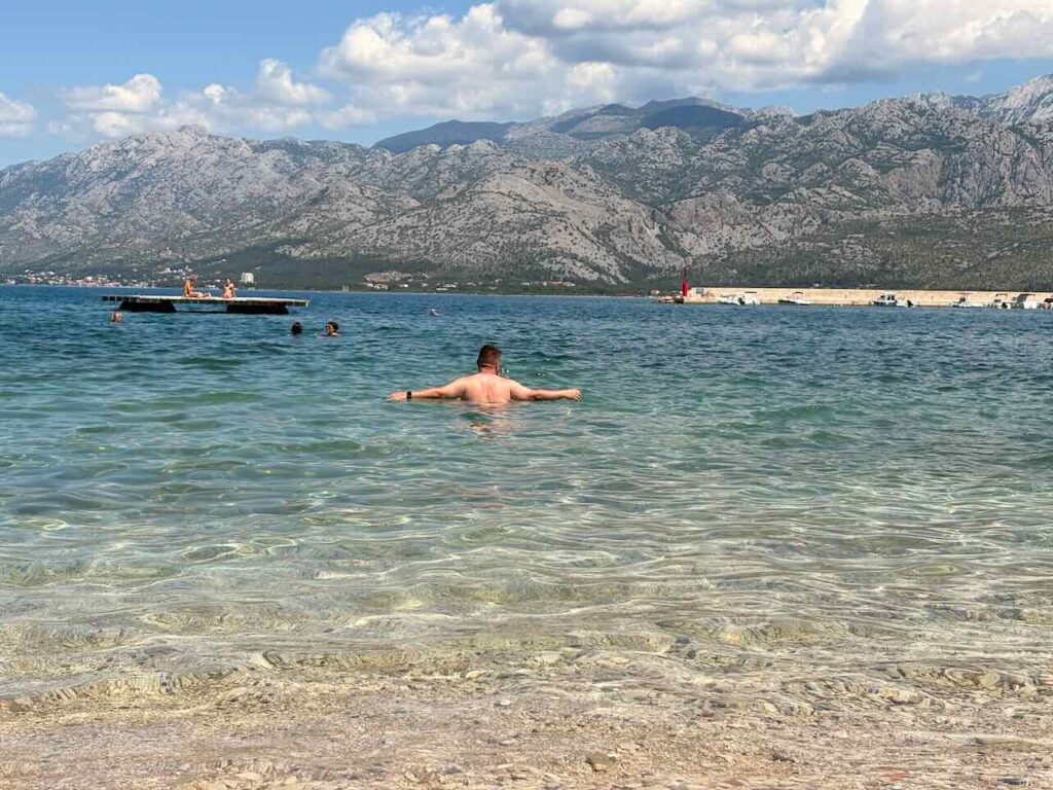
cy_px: 395
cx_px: 526
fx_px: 1582
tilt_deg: -3.3
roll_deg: -0.4
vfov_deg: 28.0
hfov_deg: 36.8
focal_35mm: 52
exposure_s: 1/4630
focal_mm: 5.96
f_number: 1.6
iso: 40
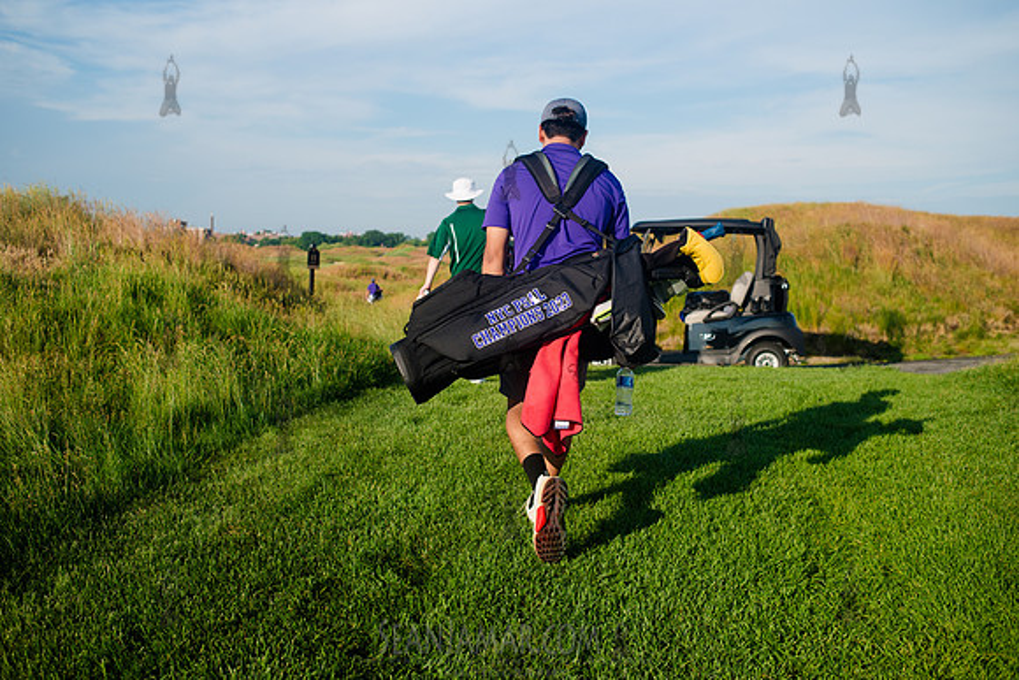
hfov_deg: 54.4
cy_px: 340
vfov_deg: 37.9
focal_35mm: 35
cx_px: 510
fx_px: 991
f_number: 4
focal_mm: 35
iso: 100
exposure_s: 1/800
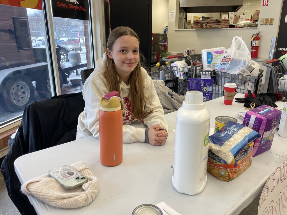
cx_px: 144
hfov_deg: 67.3
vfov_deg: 53.1
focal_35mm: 26
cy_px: 108
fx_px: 216
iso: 64
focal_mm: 4.2
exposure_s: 1/113
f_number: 1.6
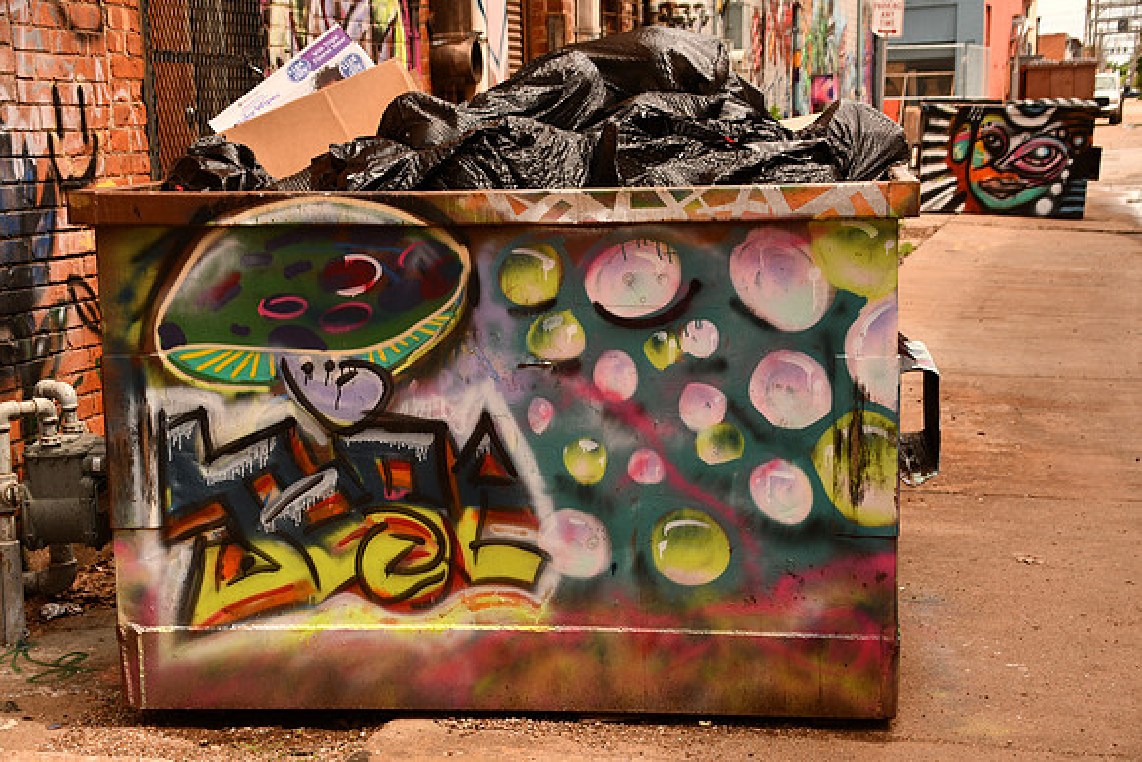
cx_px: 571
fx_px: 2189
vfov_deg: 19.7
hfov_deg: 29.2
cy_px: 381
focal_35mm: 69
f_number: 7.1
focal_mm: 46
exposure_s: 1/160
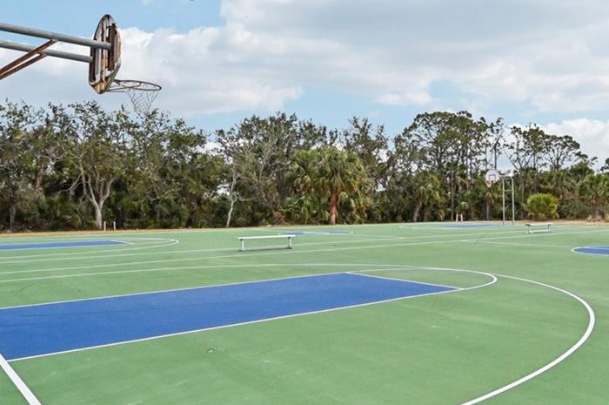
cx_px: 502
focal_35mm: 32
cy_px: 216
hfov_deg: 54.1
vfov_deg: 41.0
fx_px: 541
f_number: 8
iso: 400
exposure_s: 1/1250
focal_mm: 14
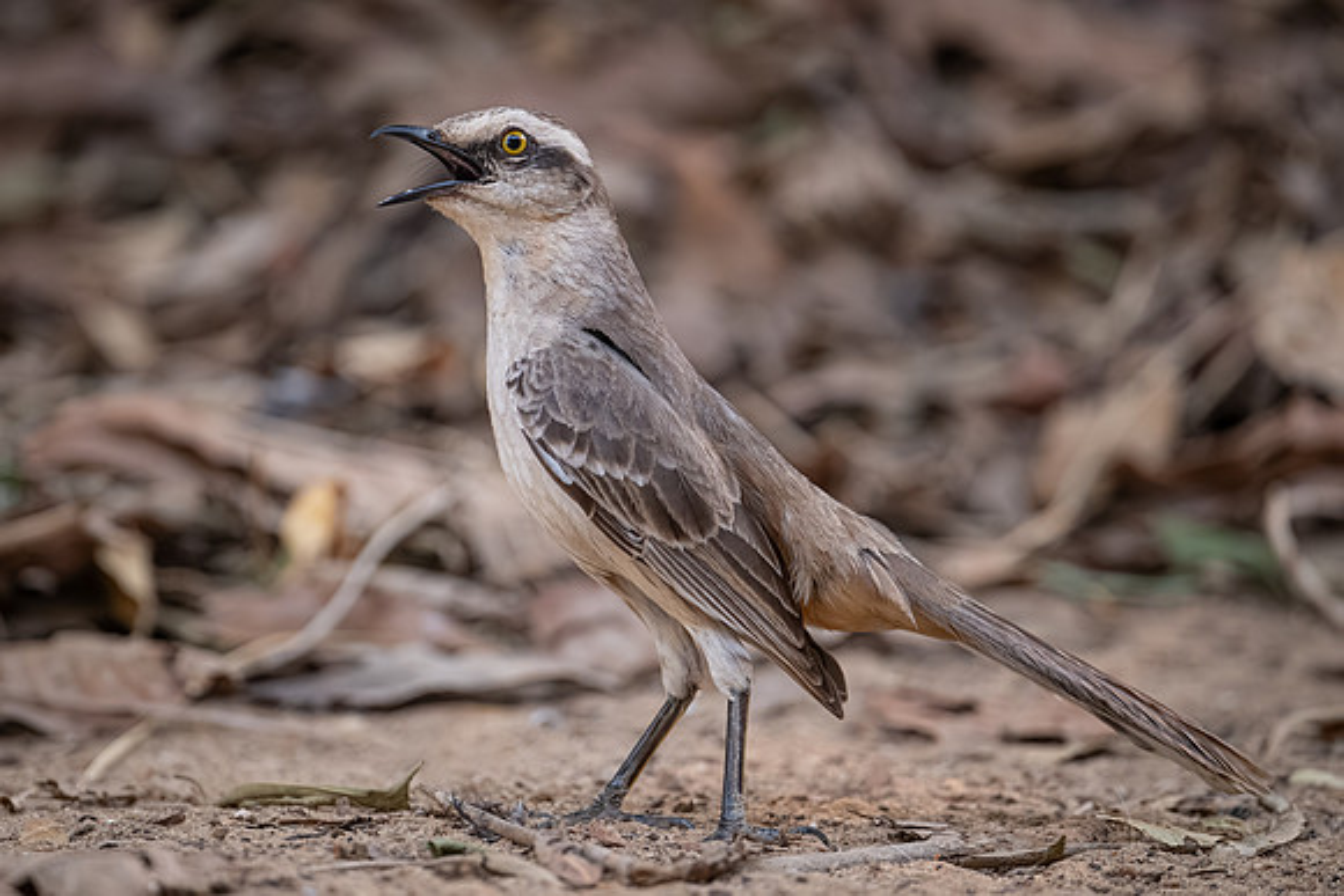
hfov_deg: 3.7
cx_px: 551
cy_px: 369
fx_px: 20941
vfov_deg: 2.5
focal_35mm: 561
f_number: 4.5
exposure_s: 1/1000
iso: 2200
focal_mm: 400
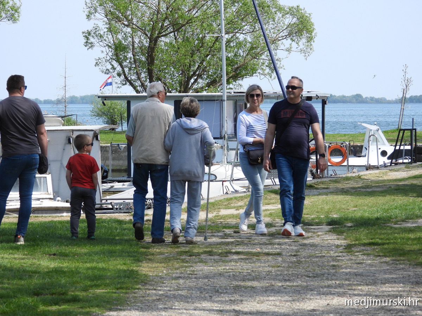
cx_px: 211
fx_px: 2255
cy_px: 158
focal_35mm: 185
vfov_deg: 8.0
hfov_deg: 10.7
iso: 100
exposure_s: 1/500
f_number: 4.5
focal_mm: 33.2
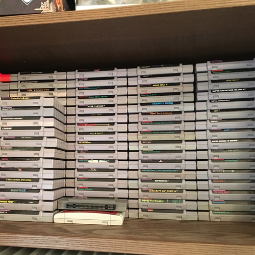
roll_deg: -1.4
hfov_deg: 46.6
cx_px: 90
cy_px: 129
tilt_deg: +7.5
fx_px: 292
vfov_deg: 47.2
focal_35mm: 35
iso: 100
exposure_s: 1/4
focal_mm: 4.15
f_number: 2.2
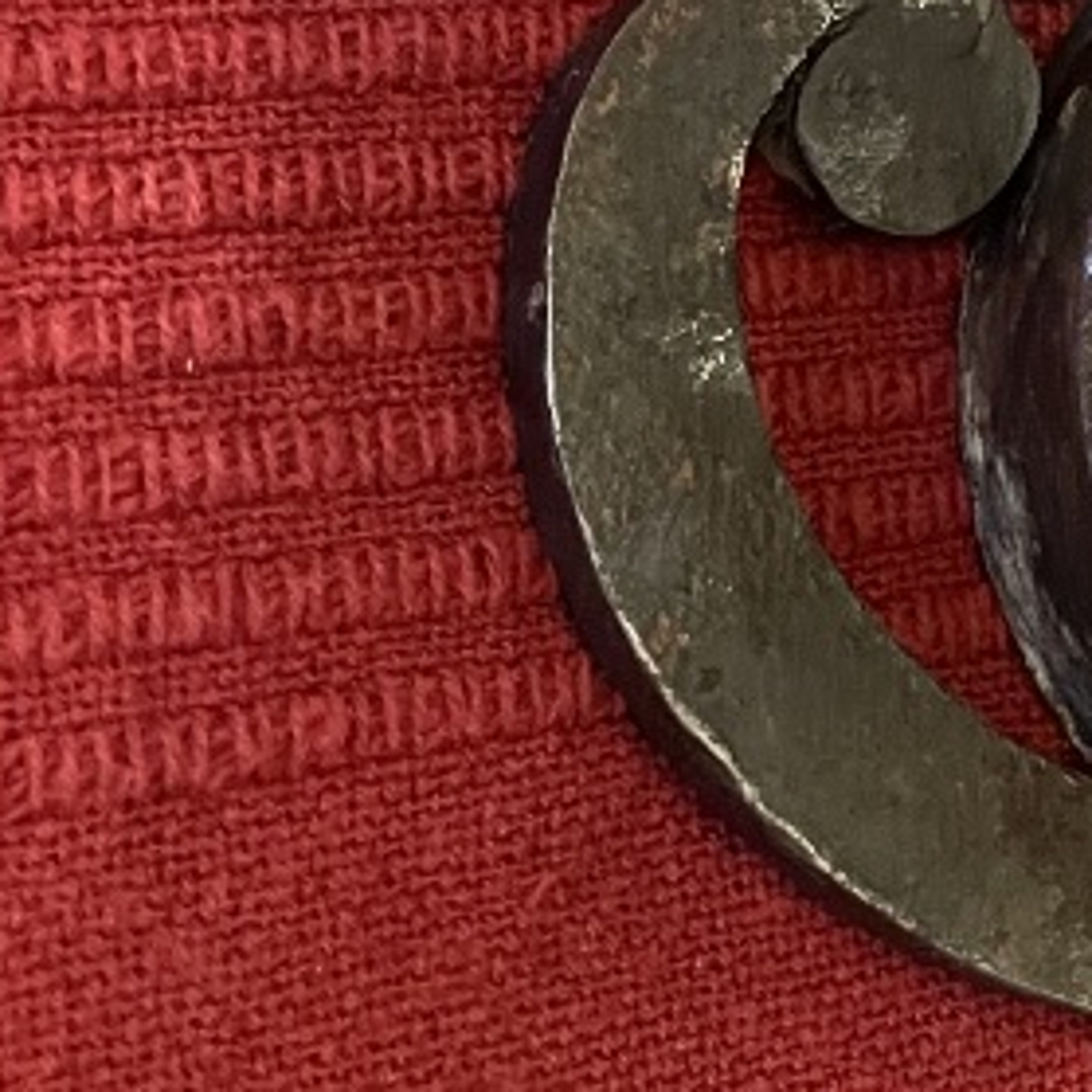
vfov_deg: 17.2
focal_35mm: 99
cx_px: 1519
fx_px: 3533
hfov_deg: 16.4
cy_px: 0
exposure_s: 1/25
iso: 800
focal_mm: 4.2
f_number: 1.6
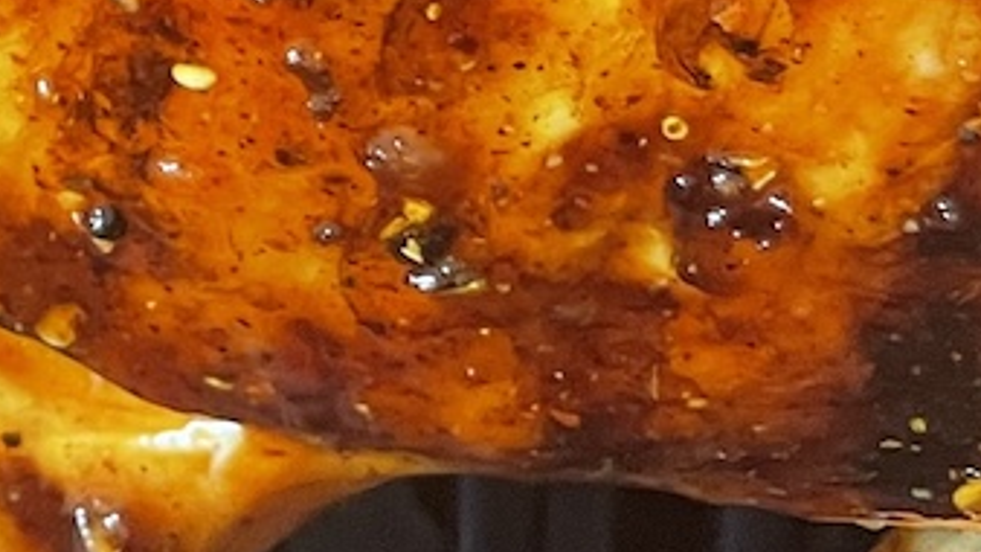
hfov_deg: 14.7
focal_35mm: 134
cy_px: -1043
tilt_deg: -67.7
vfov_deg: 7.9
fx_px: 3485
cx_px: -557
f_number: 1.6
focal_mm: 4.2
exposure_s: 1/86
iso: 125
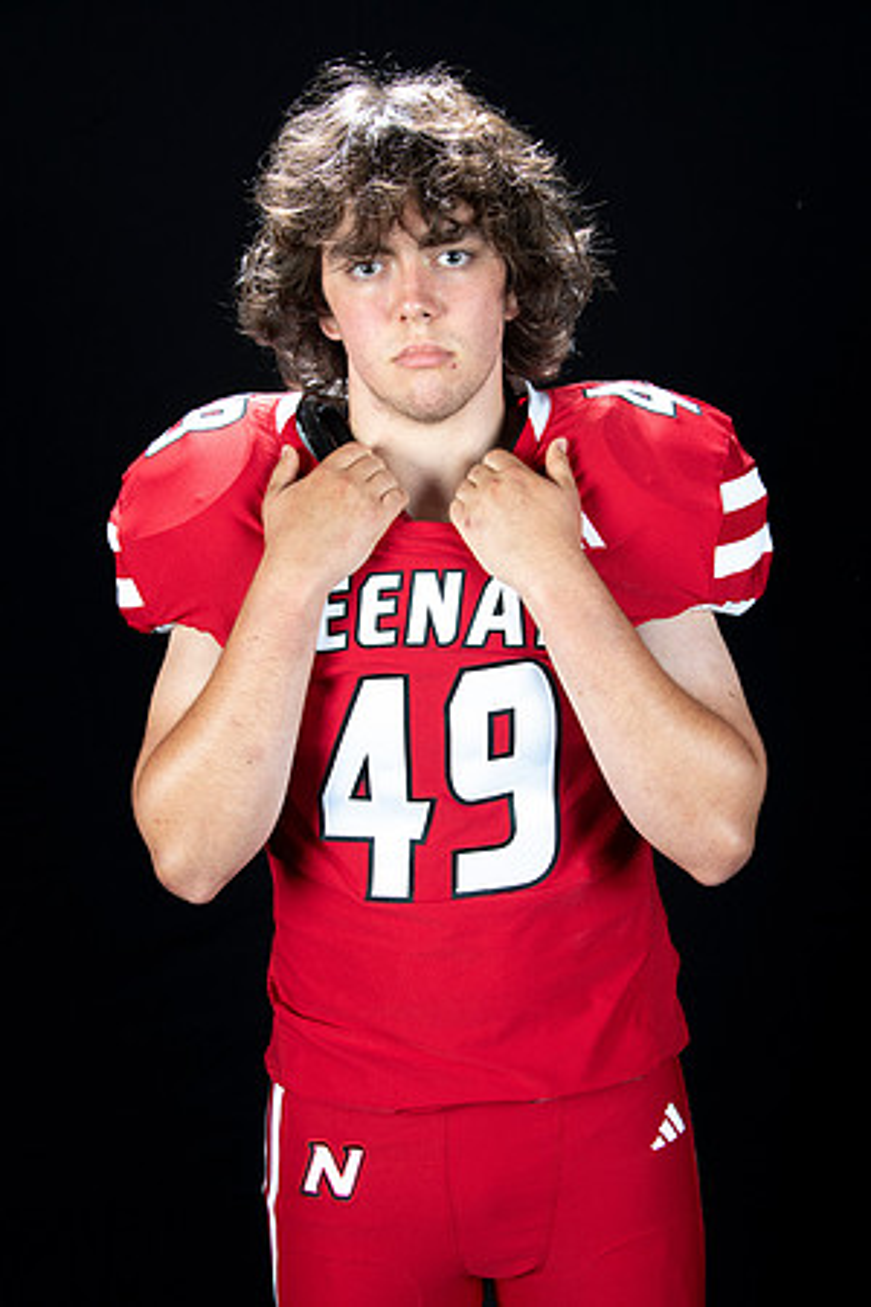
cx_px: 436
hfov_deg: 24.2
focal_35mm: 56
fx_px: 2032
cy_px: 654
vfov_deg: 35.6
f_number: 9
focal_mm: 56
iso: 320
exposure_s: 1/160
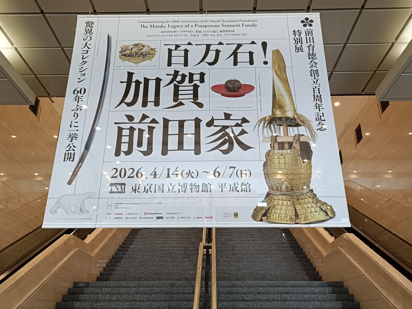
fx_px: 381
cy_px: 154
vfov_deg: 44.2
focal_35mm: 32
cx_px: 206
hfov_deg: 56.8
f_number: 1.7
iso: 640
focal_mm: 4.7
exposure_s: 1/50
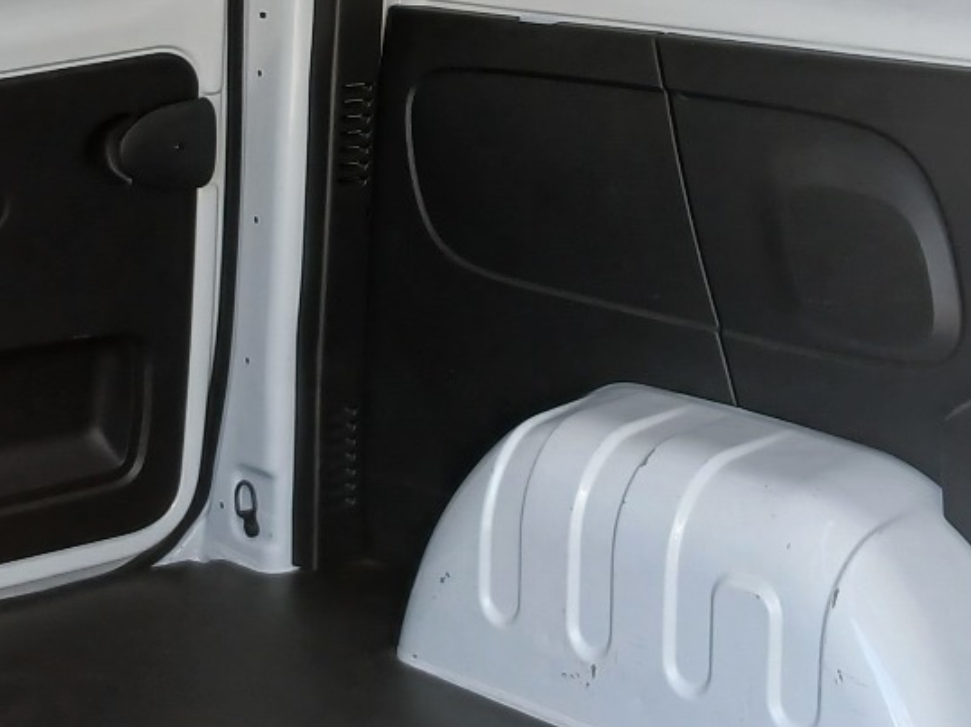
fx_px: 2439
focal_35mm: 87
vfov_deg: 16.9
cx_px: 424
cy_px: 173
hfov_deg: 22.5
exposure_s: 1/50
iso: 25
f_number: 1.8
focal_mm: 3.98
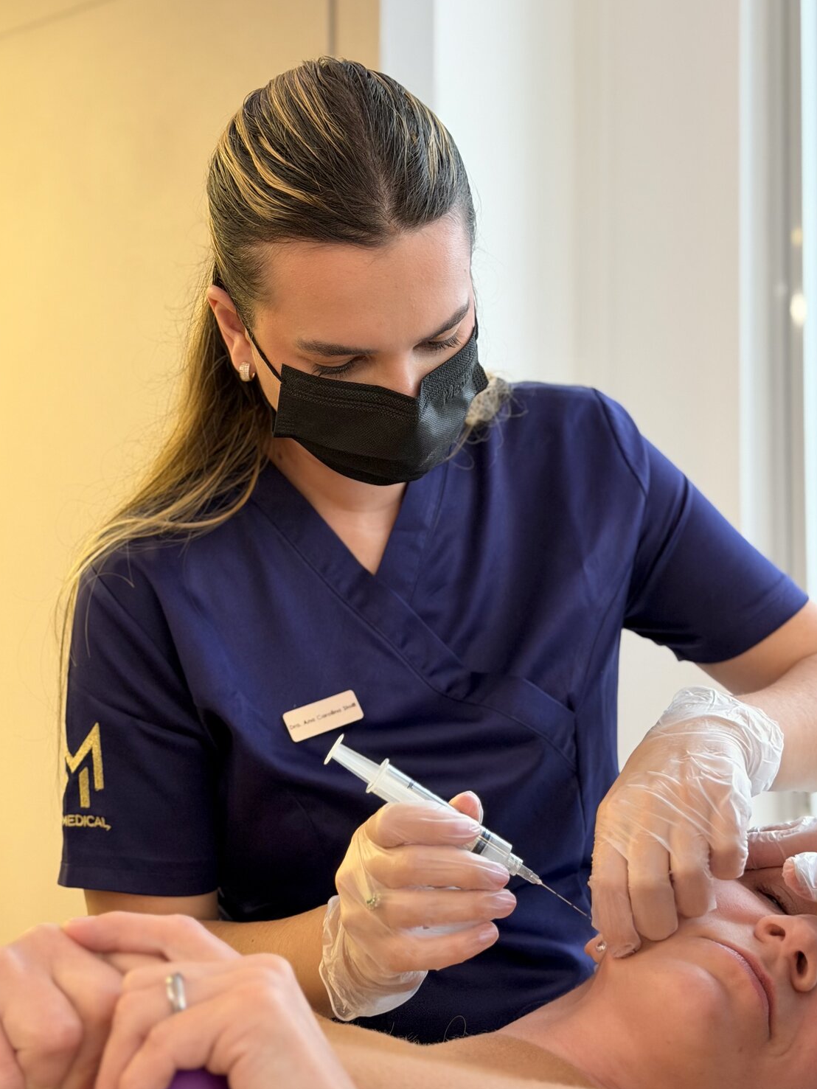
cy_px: 502
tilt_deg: +3.0
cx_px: 396
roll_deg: +0.2
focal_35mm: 52
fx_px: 1636
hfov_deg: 28.0
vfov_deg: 36.8
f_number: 1.78
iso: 200
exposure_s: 1/40
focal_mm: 6.76
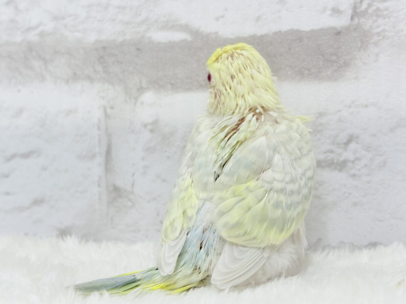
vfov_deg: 28.0
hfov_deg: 36.8
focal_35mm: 52
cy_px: 152
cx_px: 203
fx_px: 610
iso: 64
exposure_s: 1/100
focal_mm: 5.96
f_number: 1.6
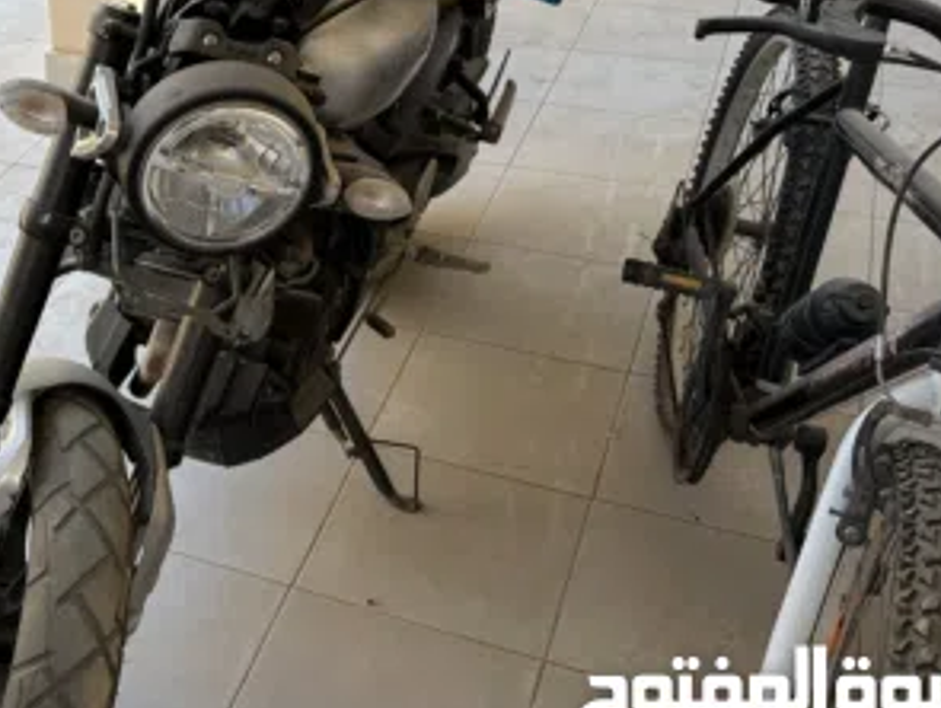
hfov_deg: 34.7
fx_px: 1415
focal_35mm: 52
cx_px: 96
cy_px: 185
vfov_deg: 27.7
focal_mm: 6.86
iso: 80
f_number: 1.78
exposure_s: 1/458
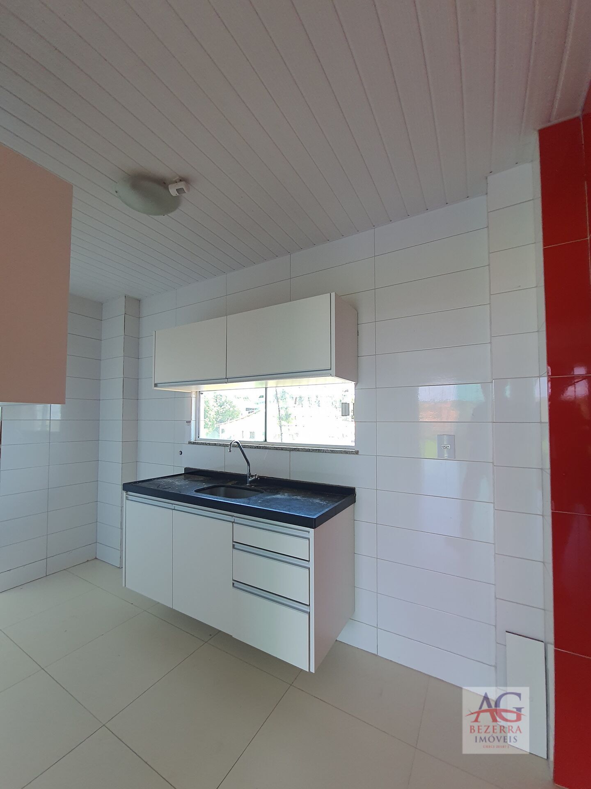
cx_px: 296
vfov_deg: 106.2
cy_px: 394
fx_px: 296
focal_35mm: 13
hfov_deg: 89.9
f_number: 2.2
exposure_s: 1/120
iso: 80
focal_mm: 1.74
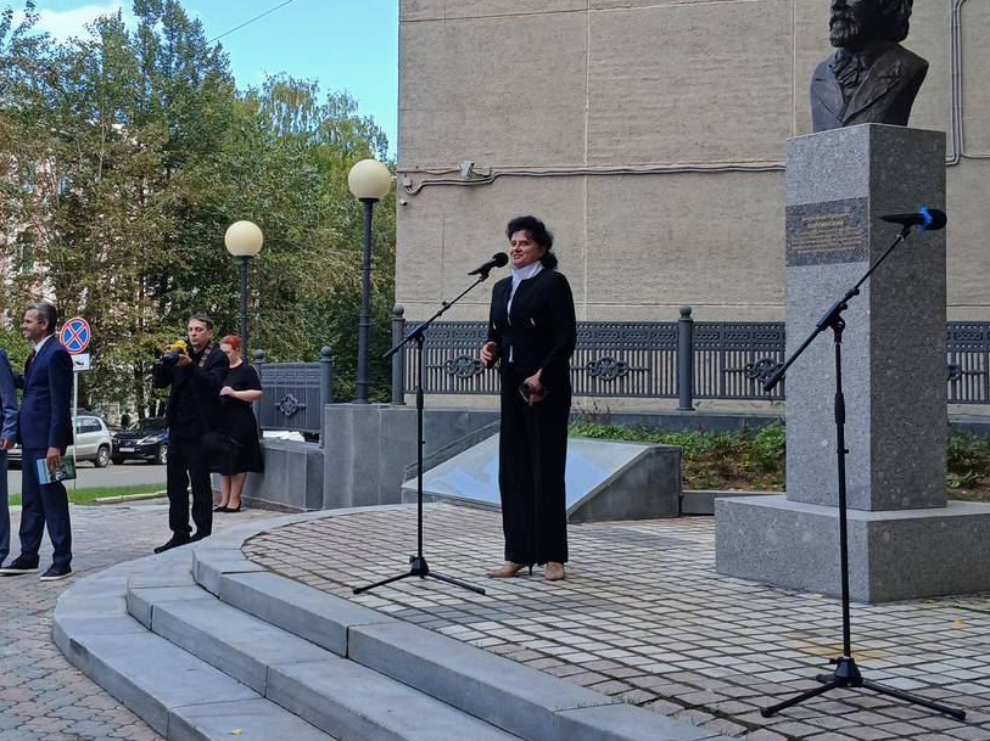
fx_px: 1372
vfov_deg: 30.1
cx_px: 443
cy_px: 282
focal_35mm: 48
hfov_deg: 39.6
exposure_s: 1/190
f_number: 1.8
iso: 20
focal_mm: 3.98
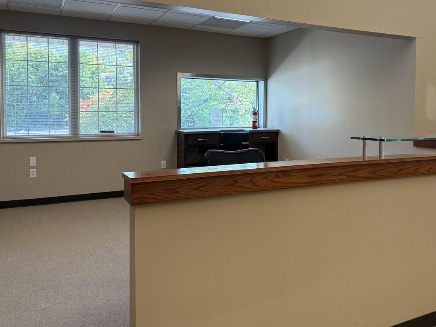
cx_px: 292
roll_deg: -0.8
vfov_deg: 42.6
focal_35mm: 33
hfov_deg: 54.2
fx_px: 416
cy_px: 124
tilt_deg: -1.2
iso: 200
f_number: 1.78
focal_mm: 6.76
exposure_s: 1/151
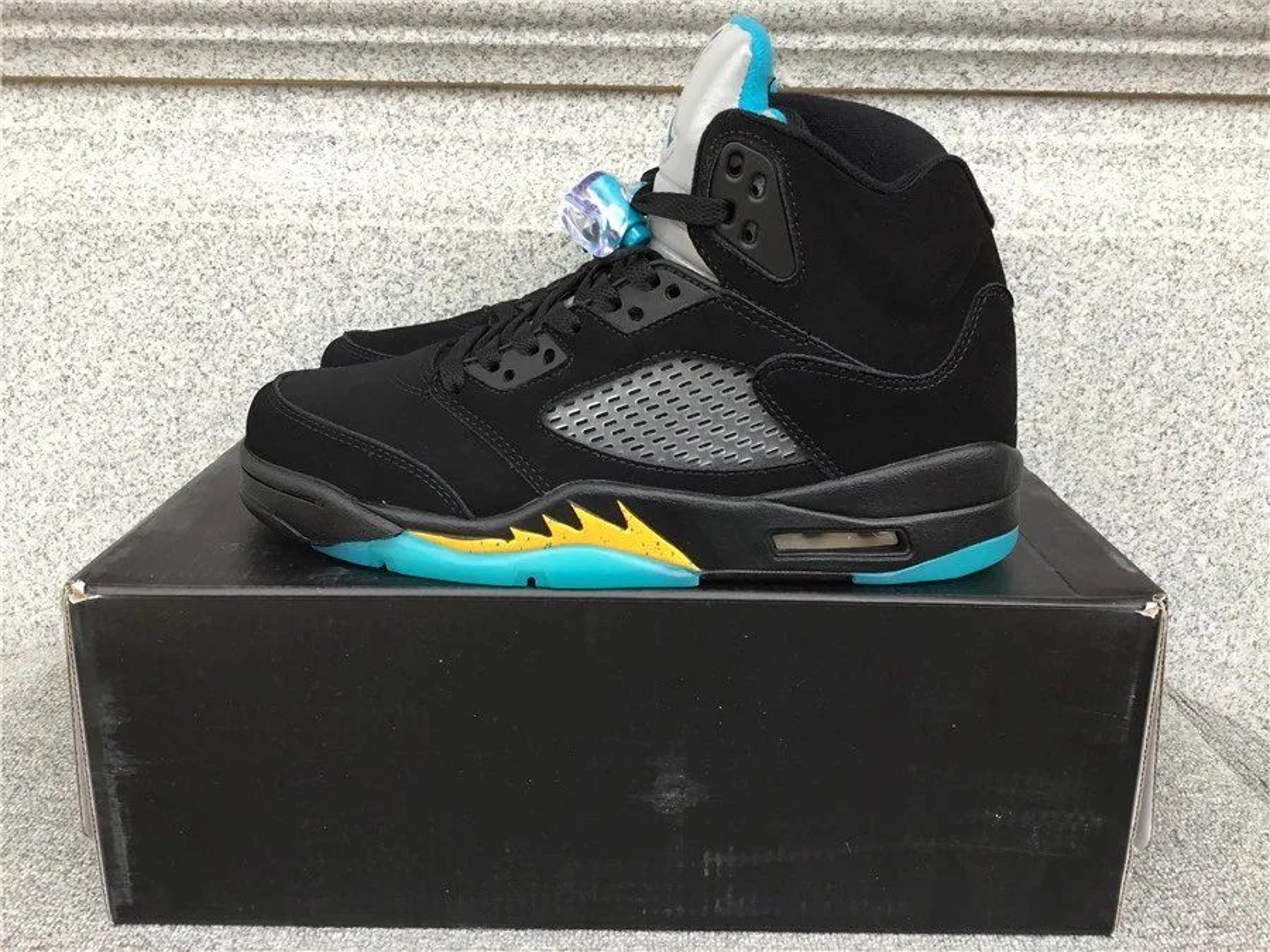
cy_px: 476
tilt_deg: -15.4
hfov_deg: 58.4
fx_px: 1137
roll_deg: -0.4
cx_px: 635
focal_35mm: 31
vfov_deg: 45.4
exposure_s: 1/50
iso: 25
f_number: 2.4
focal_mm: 3.3
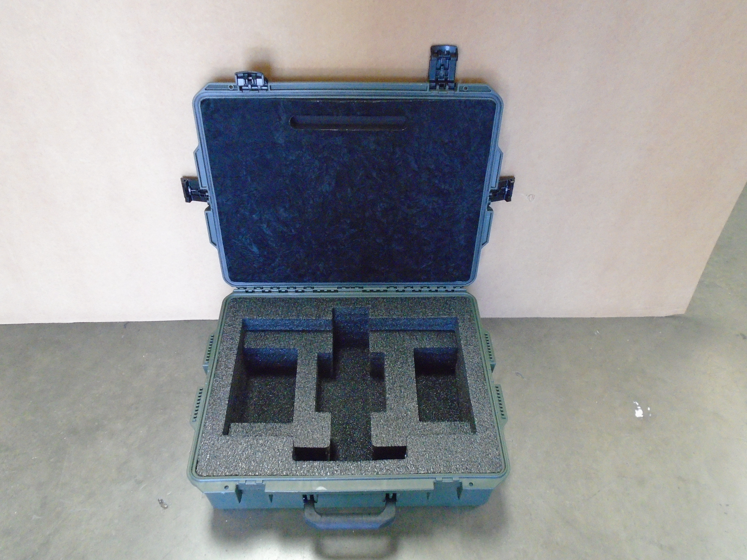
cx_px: 374
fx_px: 561
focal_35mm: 26
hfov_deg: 67.3
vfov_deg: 53.1
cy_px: 280
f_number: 3.2
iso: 800
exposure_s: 1/60
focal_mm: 4.6
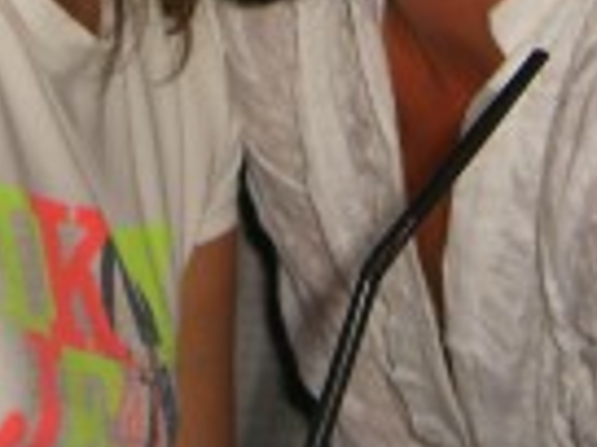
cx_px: 259
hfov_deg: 11.8
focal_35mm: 168
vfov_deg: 8.7
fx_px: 2897
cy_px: -171
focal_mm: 7.9
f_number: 2.8
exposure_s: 1/60
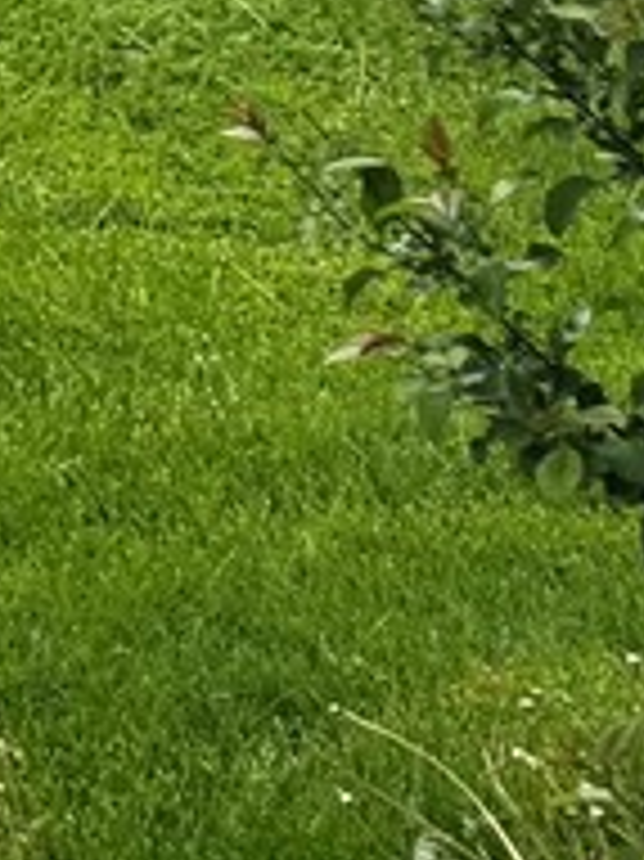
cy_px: -928
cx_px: -2594
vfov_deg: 9.2
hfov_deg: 5.5
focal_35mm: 201
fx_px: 4991
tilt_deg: -11.8
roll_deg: +1.1
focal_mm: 6.76
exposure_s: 1/1366
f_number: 1.78
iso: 80
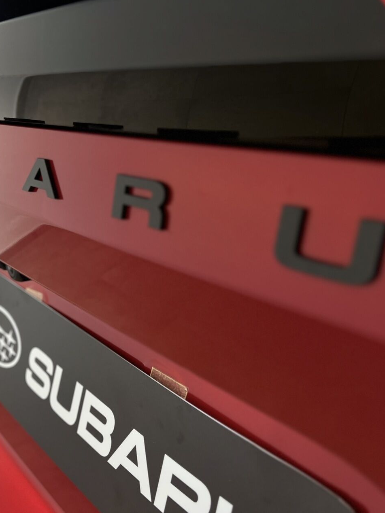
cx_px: 123
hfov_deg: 40.1
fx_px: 519
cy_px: 256
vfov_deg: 52.6
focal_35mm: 35
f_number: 1.5
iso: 64
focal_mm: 5.7
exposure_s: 1/100
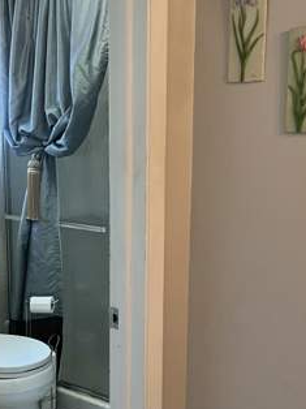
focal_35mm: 53
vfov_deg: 36.1
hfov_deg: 27.5
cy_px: 240
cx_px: 152
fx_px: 626
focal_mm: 5.7
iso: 160
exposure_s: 1/60
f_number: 1.5
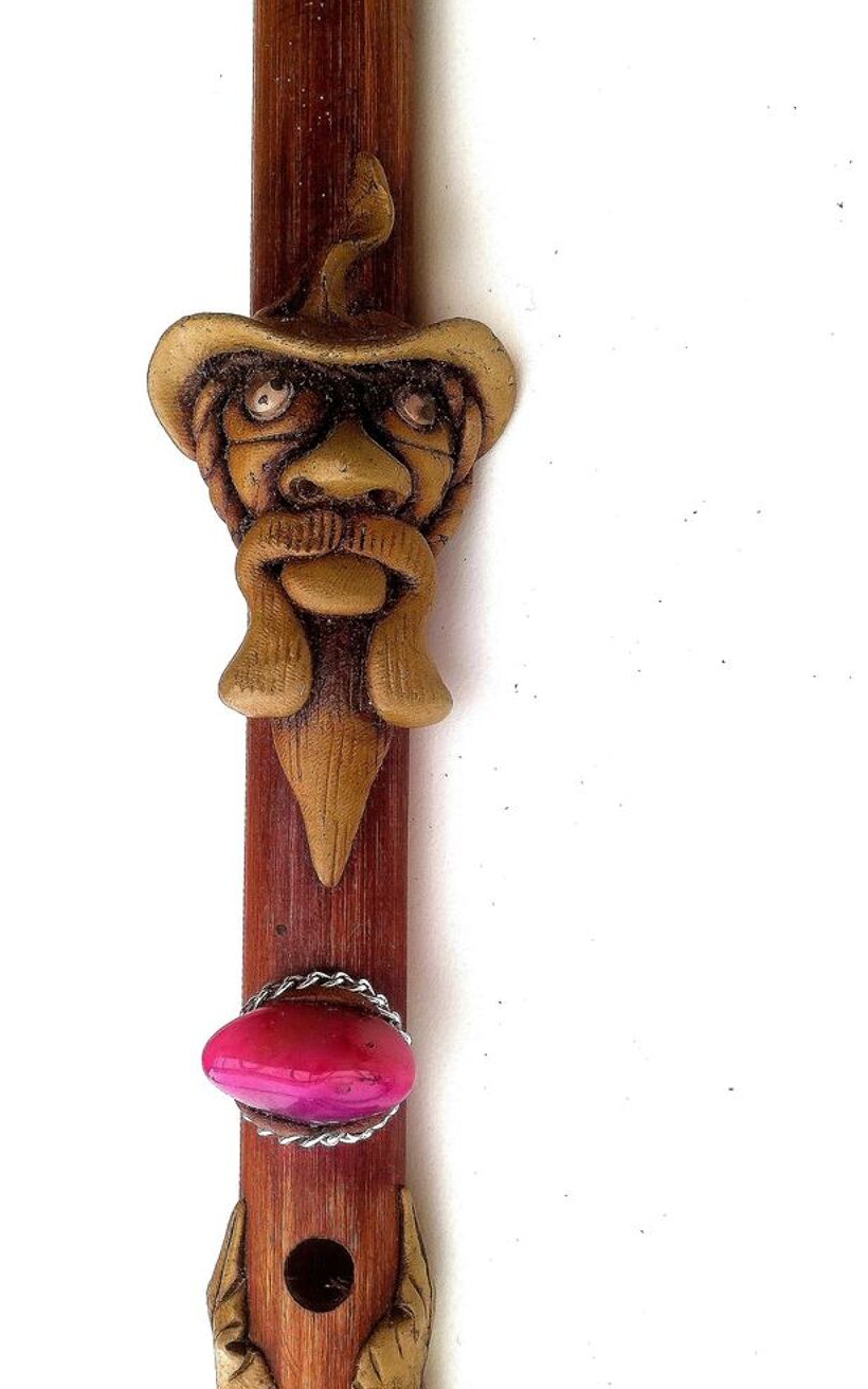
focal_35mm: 28
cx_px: 381
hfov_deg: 44.5
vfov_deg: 66.5
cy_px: 698
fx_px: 1060
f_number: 2.2
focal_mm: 3.81
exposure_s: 1/50
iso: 50
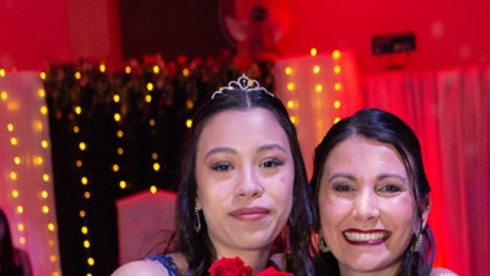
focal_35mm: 113
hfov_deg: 18.9
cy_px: 413
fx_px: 1468
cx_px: 264
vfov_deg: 10.4
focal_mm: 38
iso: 2500
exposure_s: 1/125
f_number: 4.5
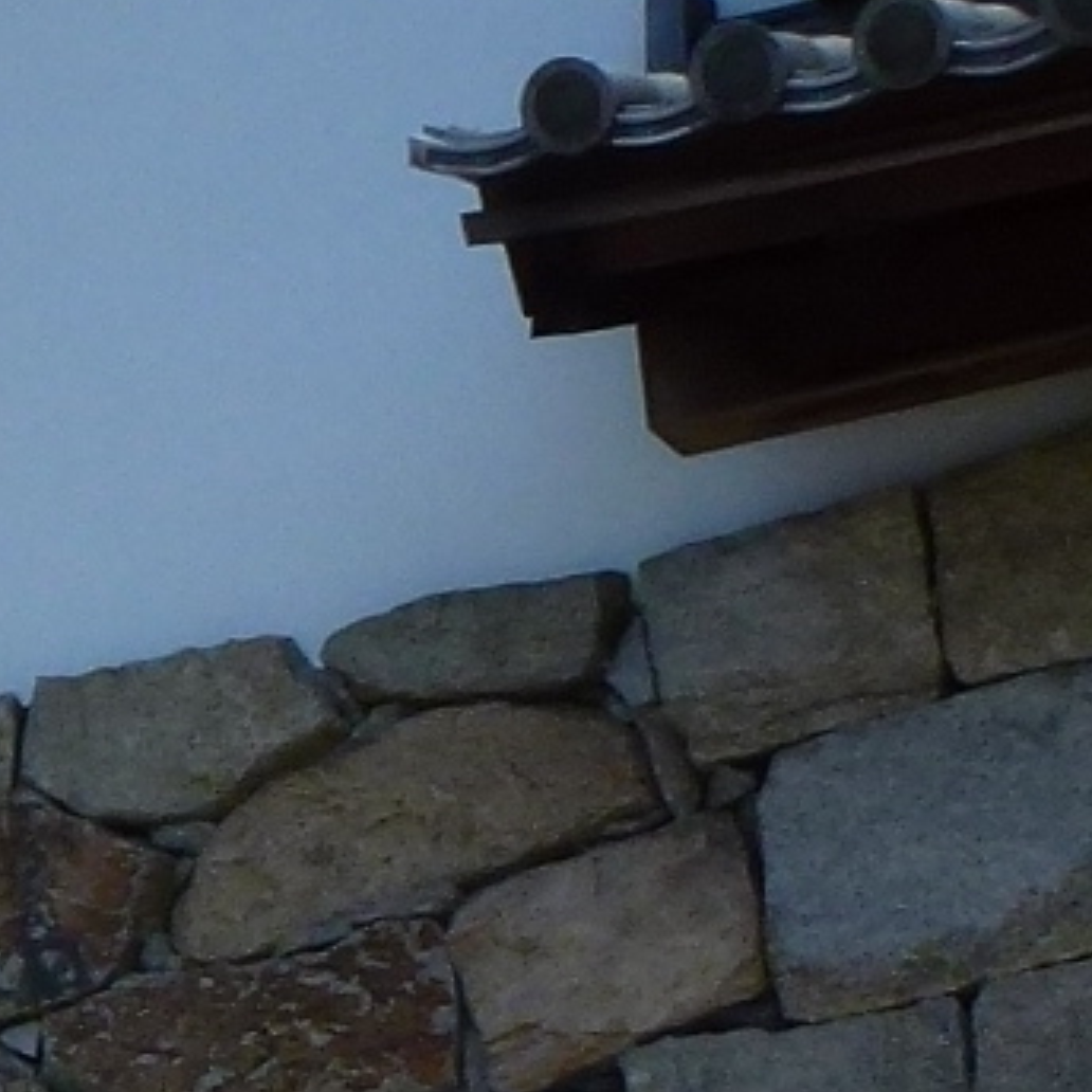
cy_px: 1451
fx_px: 5639
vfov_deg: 10.8
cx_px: -1473
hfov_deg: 9.8
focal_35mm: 158
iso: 100
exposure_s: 1/800
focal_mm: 4.3
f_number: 4
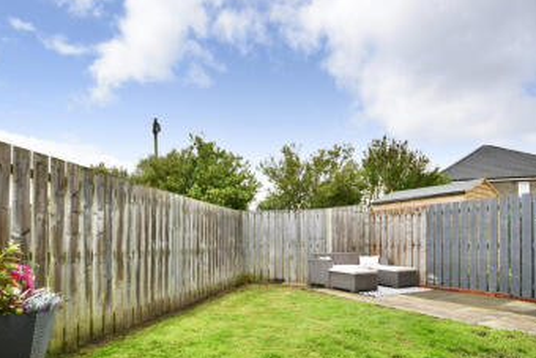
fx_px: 313
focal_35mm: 21
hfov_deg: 81.2
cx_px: 266
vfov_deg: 58.3
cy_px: 237
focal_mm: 10
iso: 100
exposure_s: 1/60
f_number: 6.3
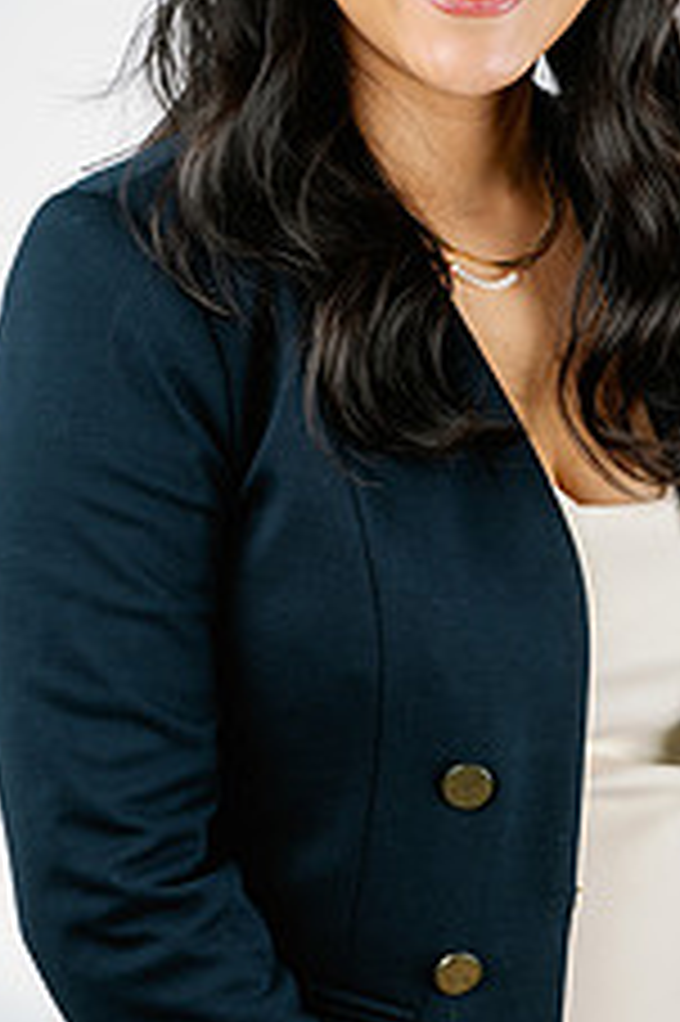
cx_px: 459
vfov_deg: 14.8
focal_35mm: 139
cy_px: 419
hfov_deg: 9.8
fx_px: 3944
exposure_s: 1/160
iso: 125
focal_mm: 70
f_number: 8
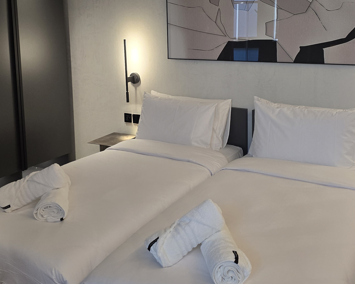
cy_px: 81
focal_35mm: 41
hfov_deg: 44.8
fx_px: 431
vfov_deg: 35.9
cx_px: 173
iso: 200
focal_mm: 6.3
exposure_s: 1/120
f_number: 1.7
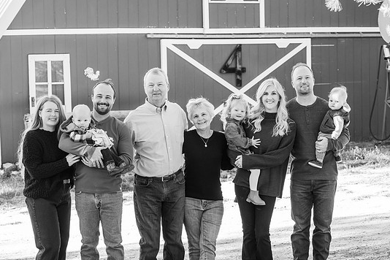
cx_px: 189
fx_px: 953
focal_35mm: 88
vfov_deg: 15.5
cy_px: 139
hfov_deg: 23.1
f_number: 6.3
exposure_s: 1/320
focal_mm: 81
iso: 1600
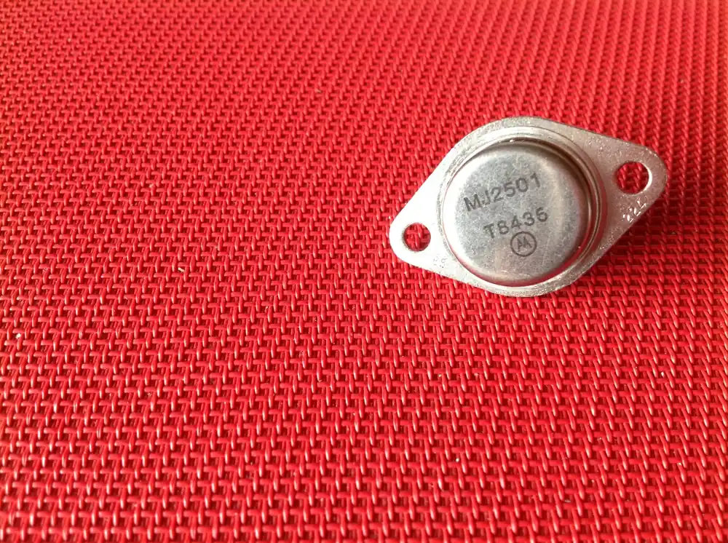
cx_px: 364
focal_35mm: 35
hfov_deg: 52.7
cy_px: 272
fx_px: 735
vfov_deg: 40.6
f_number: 2.4
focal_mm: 4.28
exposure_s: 1/30
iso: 50
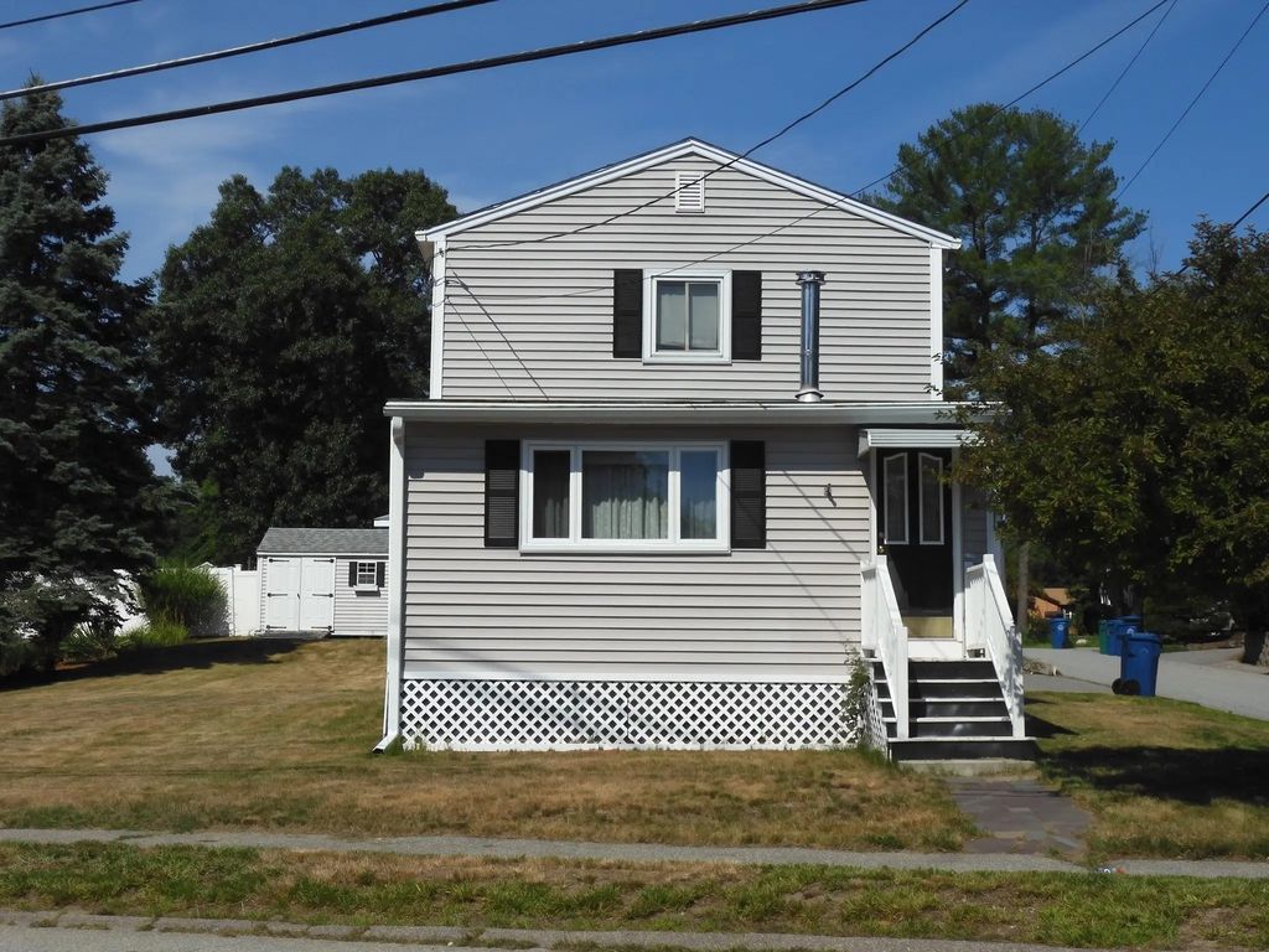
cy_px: 476
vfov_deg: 32.2
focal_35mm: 45
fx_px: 1650
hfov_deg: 42.1
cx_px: 634
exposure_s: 1/1600
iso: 100
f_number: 4
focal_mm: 8
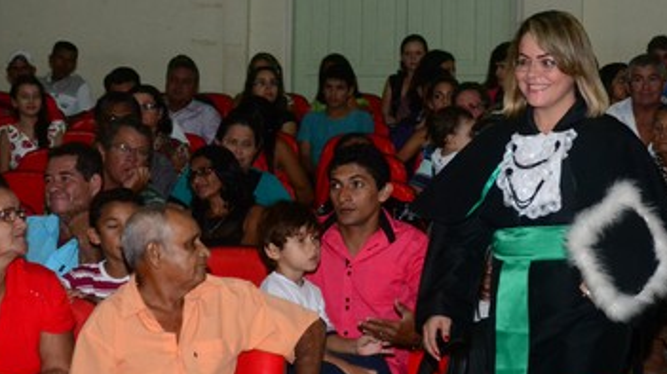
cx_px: 407
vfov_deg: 10.3
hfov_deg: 18.3
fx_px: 2068
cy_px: 224
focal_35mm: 117
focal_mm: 58
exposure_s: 1/80
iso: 3200
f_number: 7.1
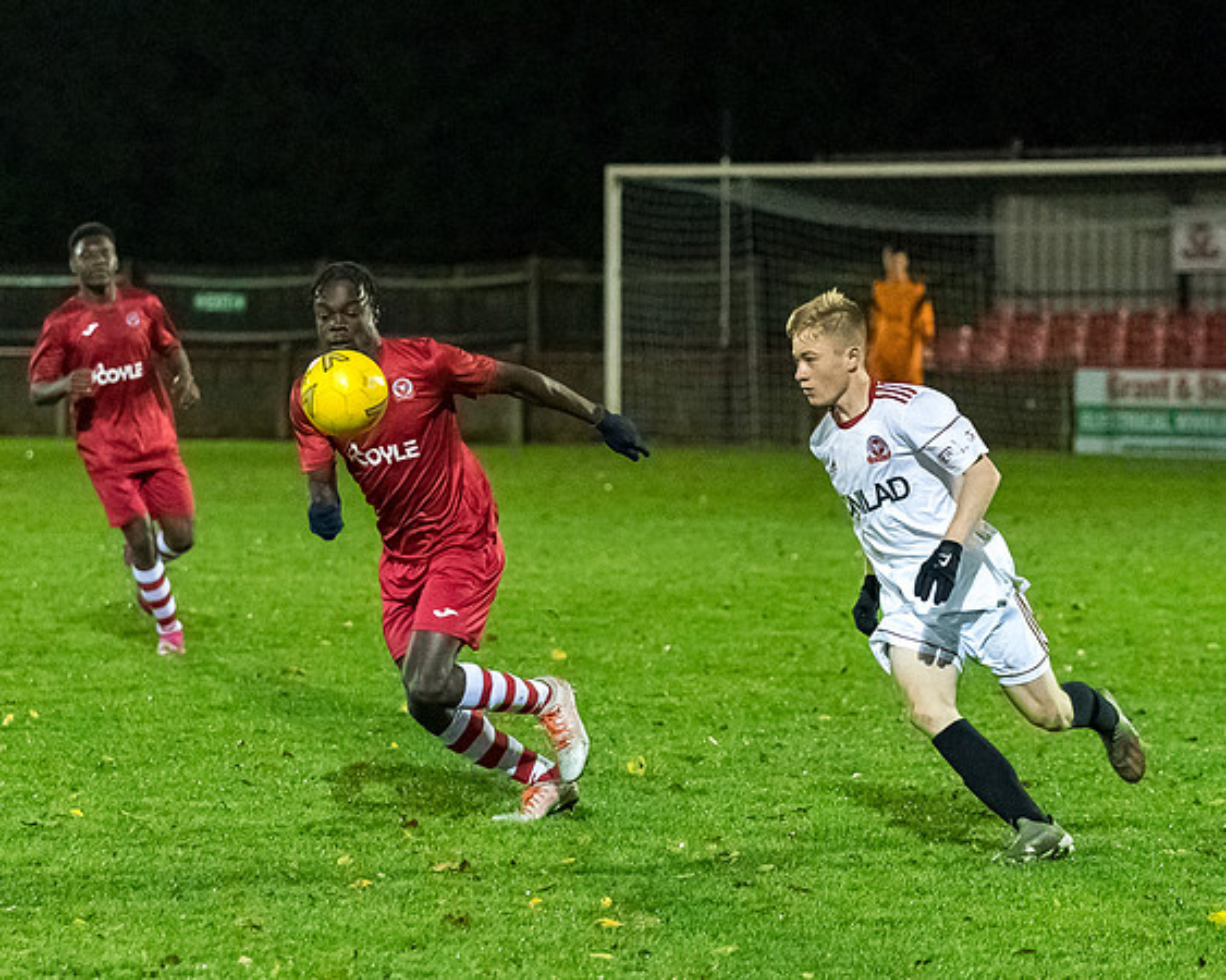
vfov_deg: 8.9
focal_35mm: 174
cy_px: 515
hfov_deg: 11.1
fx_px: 6309
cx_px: 515
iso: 6400
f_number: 2.8
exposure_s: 1/1000
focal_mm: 96
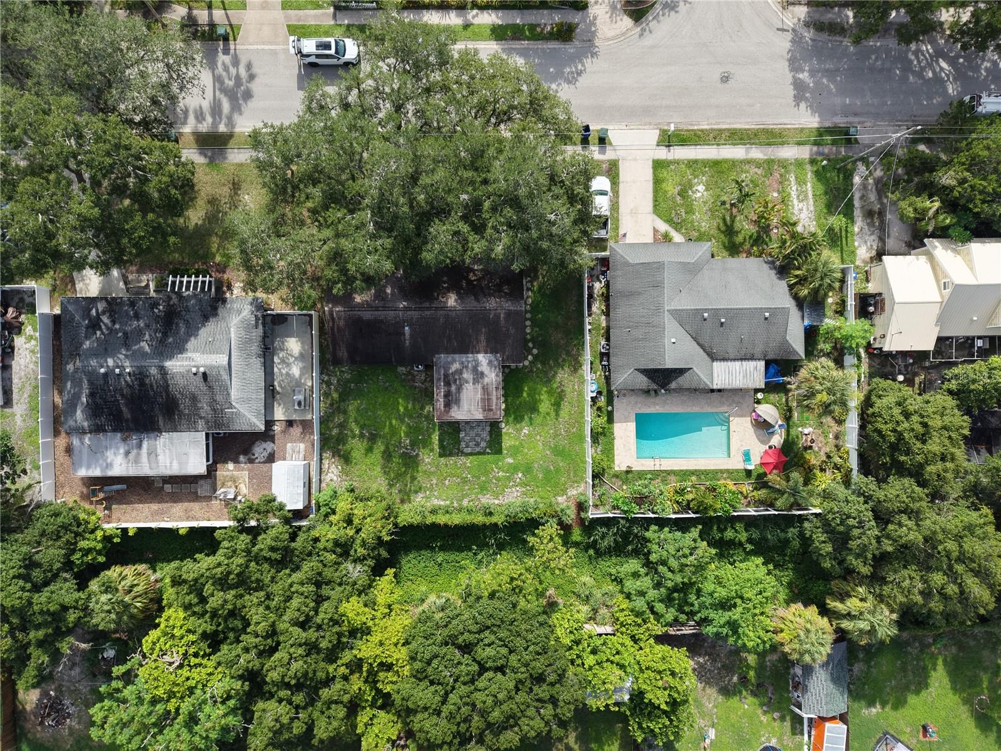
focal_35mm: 24
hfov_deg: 71.6
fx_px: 694
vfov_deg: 56.8
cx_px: 500
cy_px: 376
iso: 250
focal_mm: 8.67
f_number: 1.8
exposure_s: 1/3000
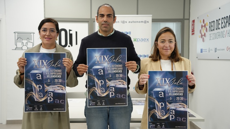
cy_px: 70
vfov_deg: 24.9
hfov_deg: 42.9
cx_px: 115
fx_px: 293
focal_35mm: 48
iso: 800
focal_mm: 45
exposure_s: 1/160
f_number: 4
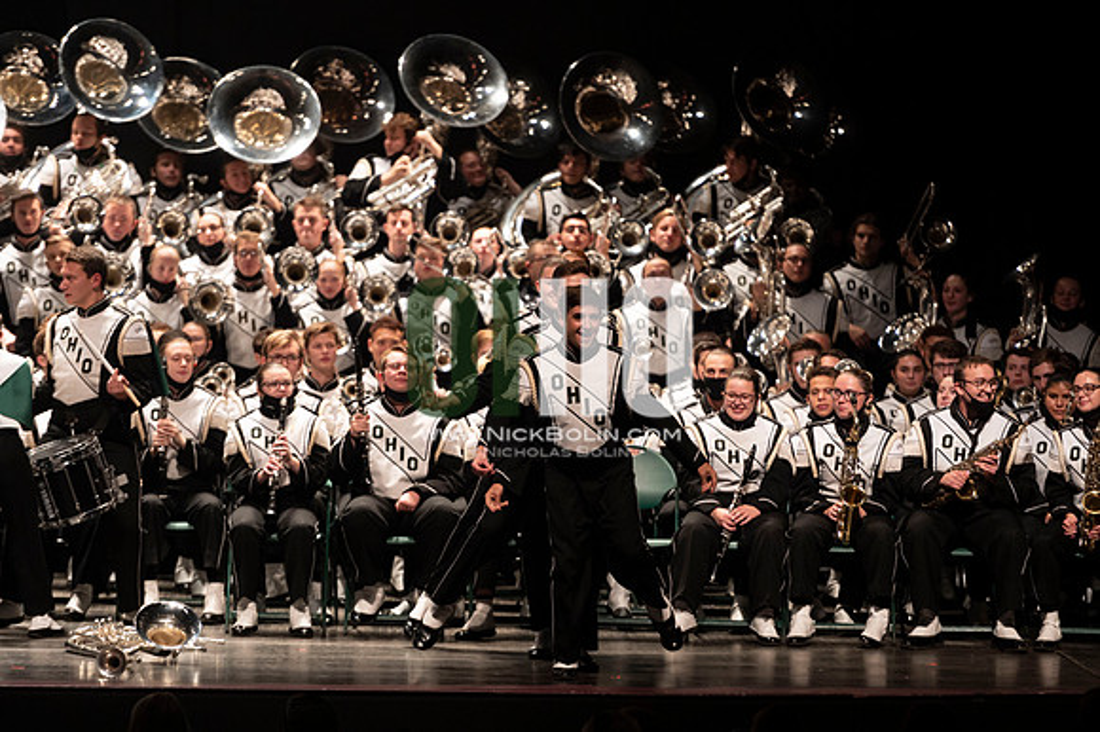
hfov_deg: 10.3
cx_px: 550
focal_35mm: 200
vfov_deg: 6.9
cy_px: 366
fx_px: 6107
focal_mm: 200
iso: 2500
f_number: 2.8
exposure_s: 1/500
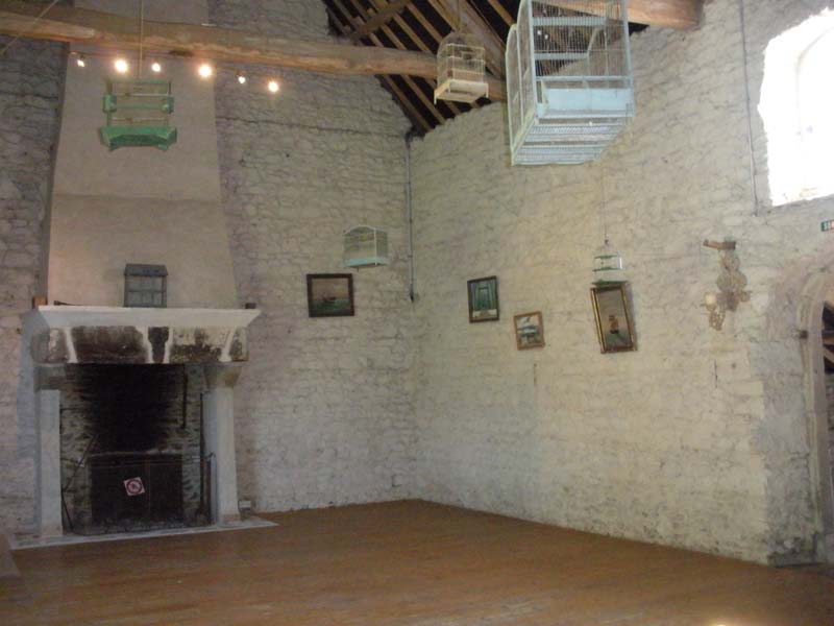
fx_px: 867
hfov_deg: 51.4
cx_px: 417
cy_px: 313
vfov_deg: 39.7
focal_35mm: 36
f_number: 3.5
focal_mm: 6.3
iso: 800
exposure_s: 1/60
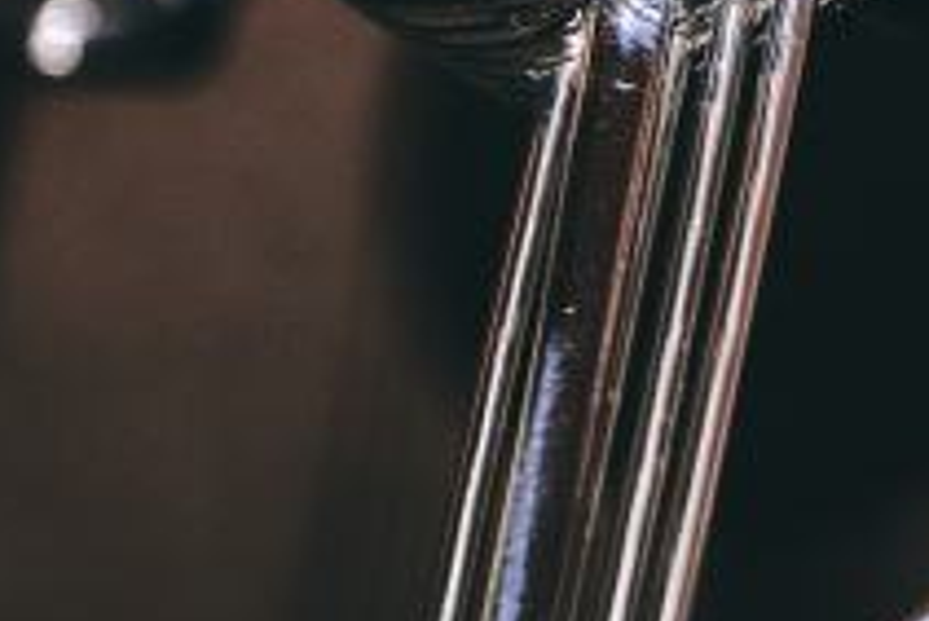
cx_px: 1462
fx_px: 3434
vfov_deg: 10.2
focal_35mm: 133
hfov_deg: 14.2
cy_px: -88
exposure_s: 1/40
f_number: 4
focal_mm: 35
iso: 640
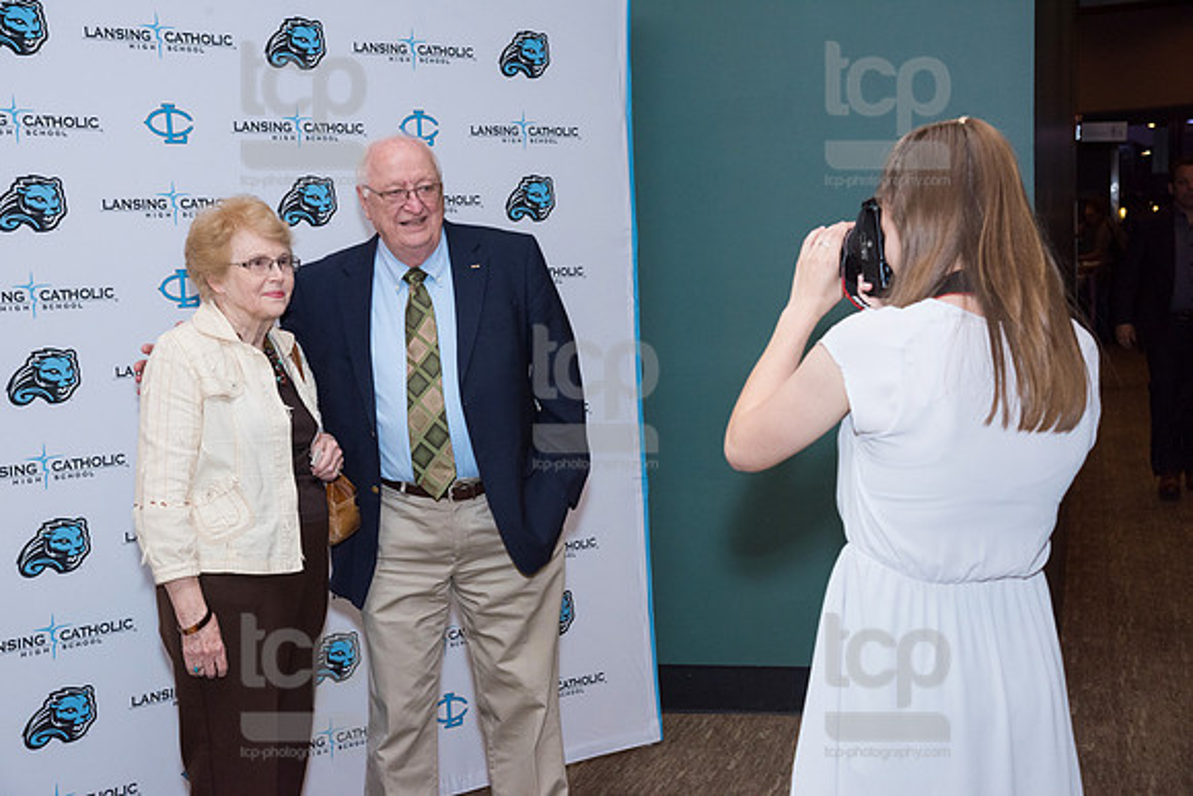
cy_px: 398
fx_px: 2055
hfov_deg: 32.4
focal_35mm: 62
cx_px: 596
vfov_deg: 21.9
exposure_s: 1/200
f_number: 7.1
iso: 1250
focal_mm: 62
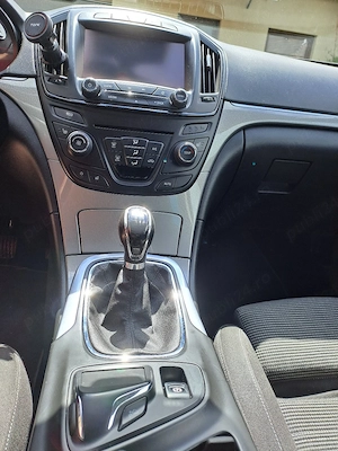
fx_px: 325
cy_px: 226
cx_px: 169
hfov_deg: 54.9
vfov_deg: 69.4
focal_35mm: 25
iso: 32
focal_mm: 4.65
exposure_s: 1/233
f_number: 1.8
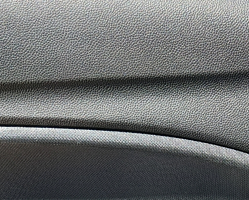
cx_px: 209
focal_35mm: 73
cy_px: 292
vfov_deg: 18.7
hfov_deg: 25.5
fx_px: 538
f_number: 1.8
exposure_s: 1/400
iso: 50
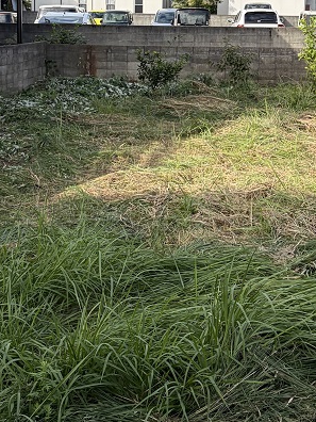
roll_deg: -0.3
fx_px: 913
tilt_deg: -7.2
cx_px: 137
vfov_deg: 25.8
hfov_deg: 19.6
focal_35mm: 75
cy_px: 129
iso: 50
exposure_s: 1/2747
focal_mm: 5.96
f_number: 1.6
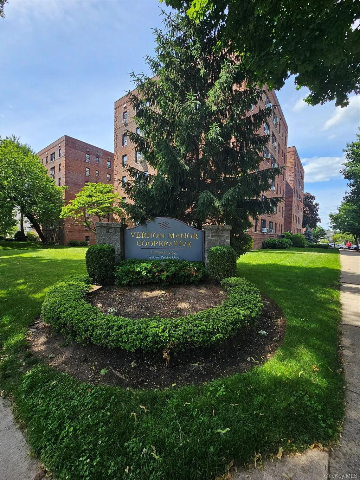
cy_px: 240
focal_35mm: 13
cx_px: 180
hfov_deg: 89.9
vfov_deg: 106.2
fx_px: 180
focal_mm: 2.2
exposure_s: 1/900
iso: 50
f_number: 2.2
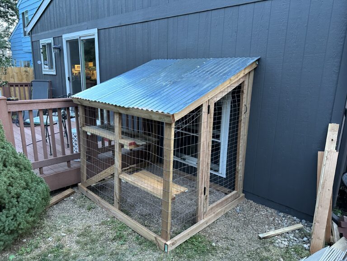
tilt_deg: -13.2
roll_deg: -1.0
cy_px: 130
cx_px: 174
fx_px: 241
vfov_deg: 56.8
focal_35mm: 24
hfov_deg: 71.6
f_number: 1.78
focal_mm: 6.86
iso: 500
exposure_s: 1/60
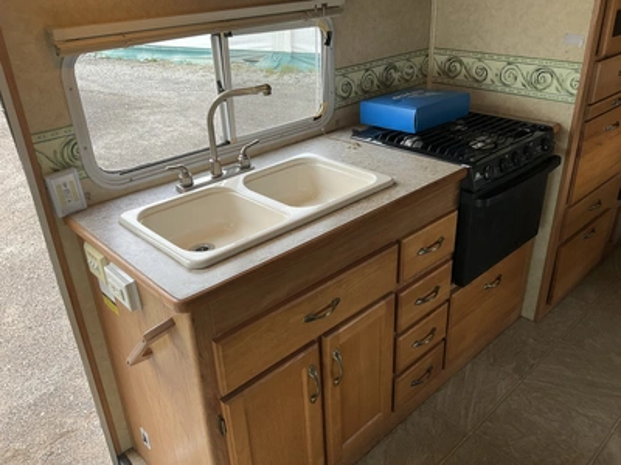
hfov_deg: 61.7
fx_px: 520
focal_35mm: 29
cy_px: 232
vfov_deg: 48.2
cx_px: 310
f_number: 1.8
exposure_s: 1/122
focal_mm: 3
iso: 25
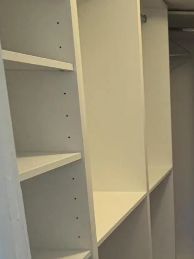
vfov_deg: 41.6
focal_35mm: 45
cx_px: 252
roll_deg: -0.6
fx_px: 336
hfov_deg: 27.1
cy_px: 171
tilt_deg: -12.7
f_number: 2.2
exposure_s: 1/60
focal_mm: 2.22
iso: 500
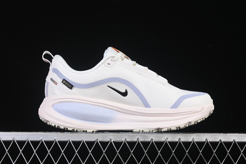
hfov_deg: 27.0
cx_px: 123
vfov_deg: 18.2
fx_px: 512
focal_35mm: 75
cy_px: 82
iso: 160
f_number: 8
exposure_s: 1/80
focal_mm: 50
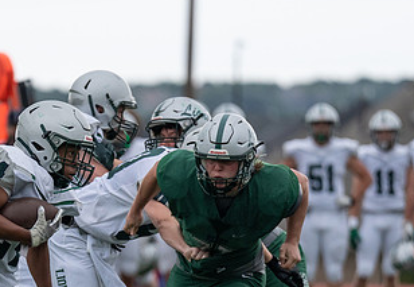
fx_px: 6724
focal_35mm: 578
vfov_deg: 2.4
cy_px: 269
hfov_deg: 3.5
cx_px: 40
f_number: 2.8
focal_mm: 200
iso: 800
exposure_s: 1/1250
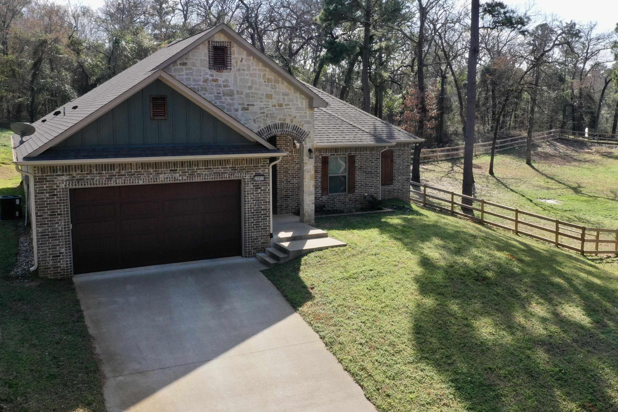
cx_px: 320
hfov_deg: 54.4
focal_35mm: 35
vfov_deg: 37.8
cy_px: 180
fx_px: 601
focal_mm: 10.26
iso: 100
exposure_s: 1/80
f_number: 11
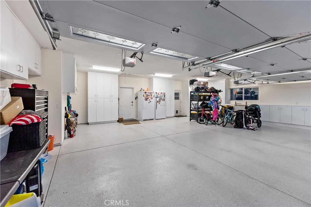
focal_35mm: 14
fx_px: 121
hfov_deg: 104.2
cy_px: 104
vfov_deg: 81.2
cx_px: 156
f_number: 4
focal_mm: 14
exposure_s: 1/160
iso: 1000
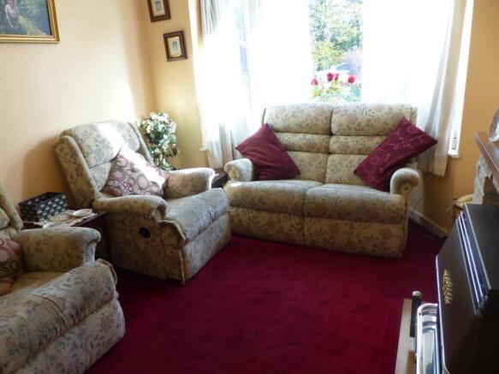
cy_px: 187
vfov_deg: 54.9
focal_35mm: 25
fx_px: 360
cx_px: 250
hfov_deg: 69.4
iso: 200
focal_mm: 4.5
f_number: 2.8
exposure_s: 1/60
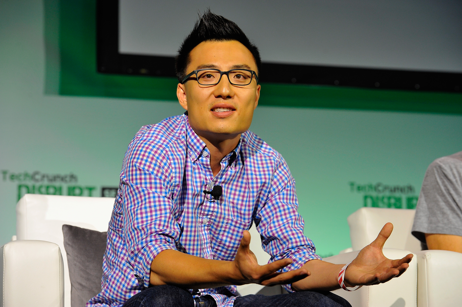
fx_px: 1436
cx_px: 231
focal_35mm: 112
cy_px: 154
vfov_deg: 12.2
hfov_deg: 18.3
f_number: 5.6
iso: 1250
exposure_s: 1/400
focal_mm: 112
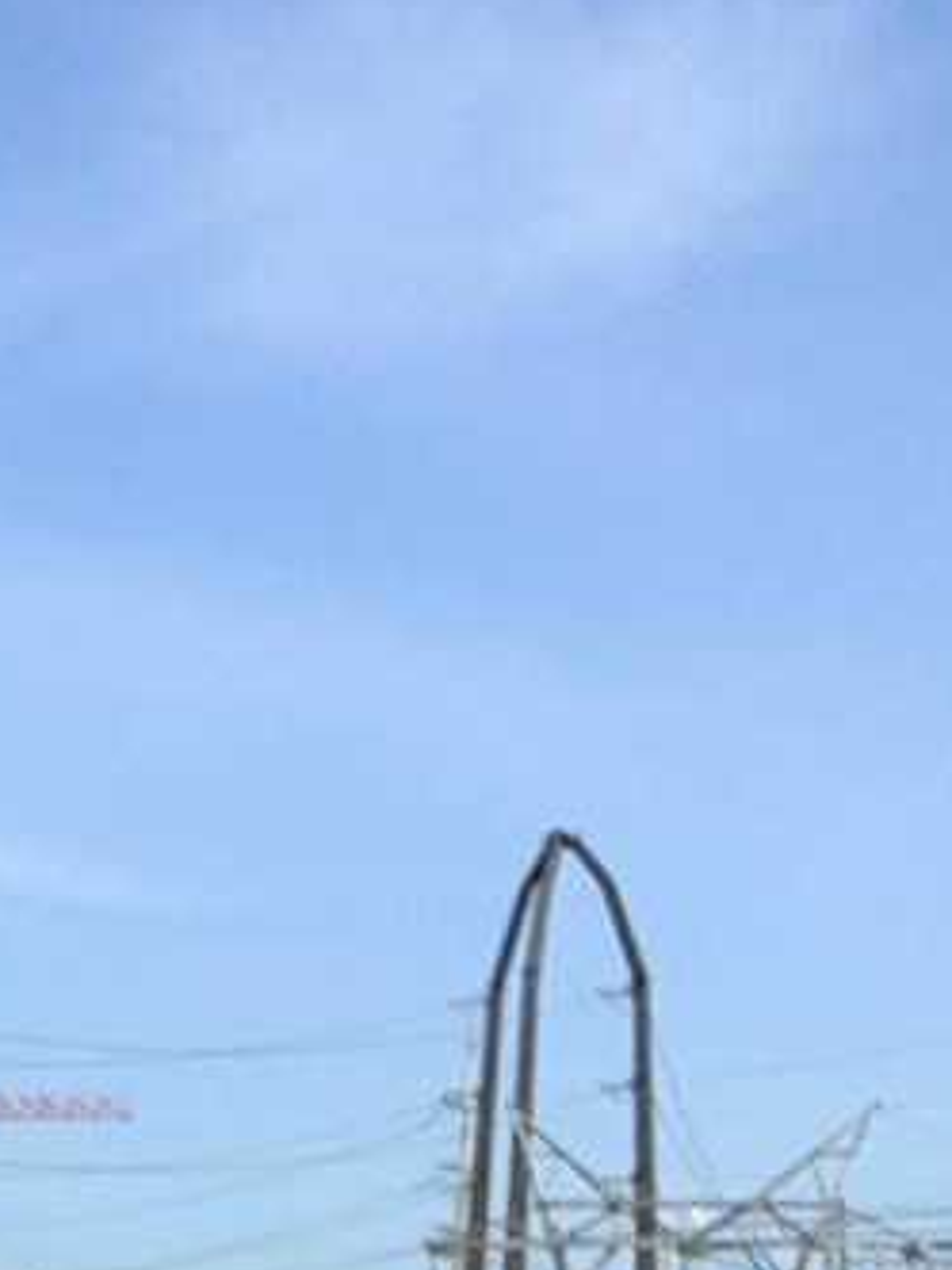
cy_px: 2257
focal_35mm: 149
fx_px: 5464
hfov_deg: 9.4
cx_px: -826
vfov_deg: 12.2
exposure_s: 1/1328
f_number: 2.2
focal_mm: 2.87
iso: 16
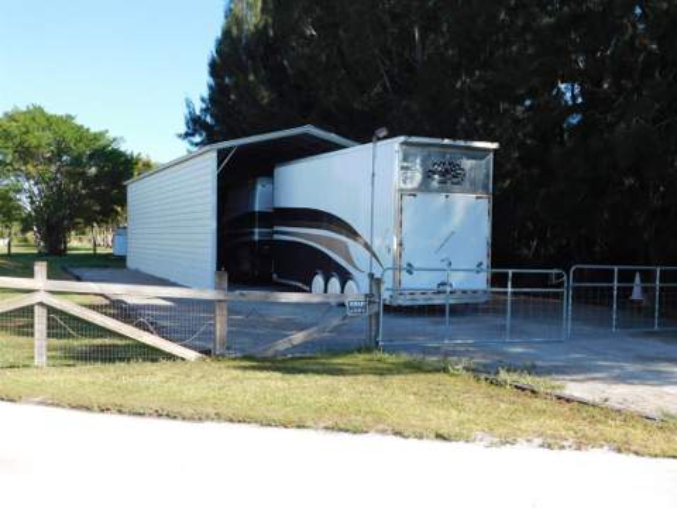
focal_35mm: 36
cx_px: 338
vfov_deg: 39.7
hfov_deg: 51.4
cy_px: 254
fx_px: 704
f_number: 3.5
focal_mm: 6.3
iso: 125
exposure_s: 1/500
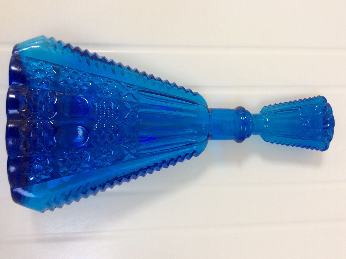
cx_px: 168
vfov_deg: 42.8
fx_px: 329
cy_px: 129
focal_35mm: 33
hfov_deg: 55.4
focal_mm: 3.3
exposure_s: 1/30
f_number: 2.4
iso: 40
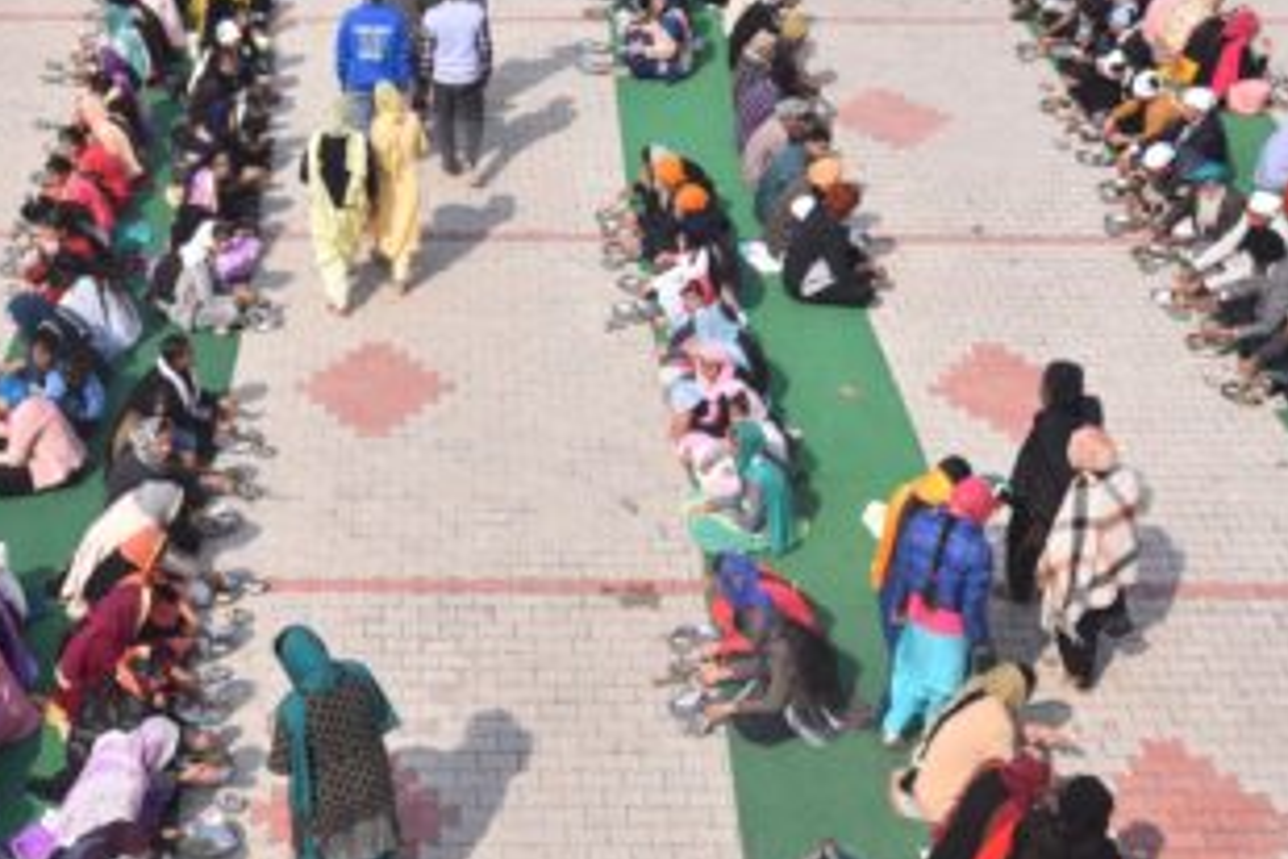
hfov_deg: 29.4
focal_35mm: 68
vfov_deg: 20.0
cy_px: 404
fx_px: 2433
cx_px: 421
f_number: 14
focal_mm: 35
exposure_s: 1/125
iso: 250
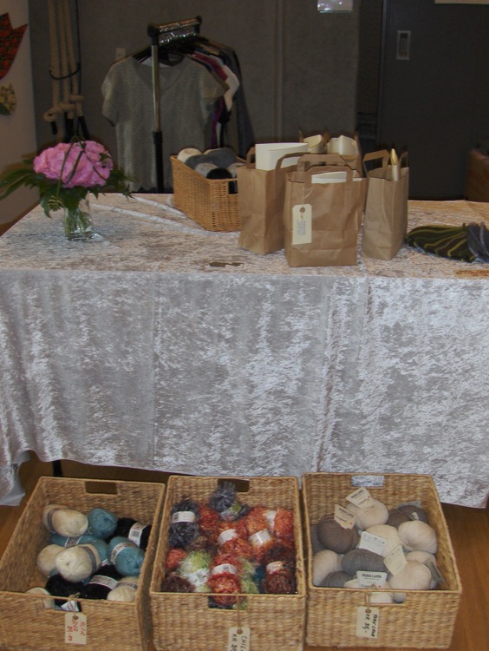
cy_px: 326
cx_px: 244
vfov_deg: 45.7
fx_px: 771
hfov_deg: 35.2
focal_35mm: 41
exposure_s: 1/60
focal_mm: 6.5
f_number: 3.5
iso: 100
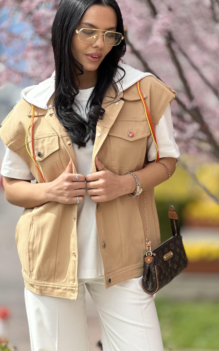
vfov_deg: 17.5
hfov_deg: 11.0
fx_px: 1136
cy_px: 187
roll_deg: -0.2
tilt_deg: -8.5
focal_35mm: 119
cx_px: 133
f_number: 2.8
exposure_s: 1/336
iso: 32
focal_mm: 9
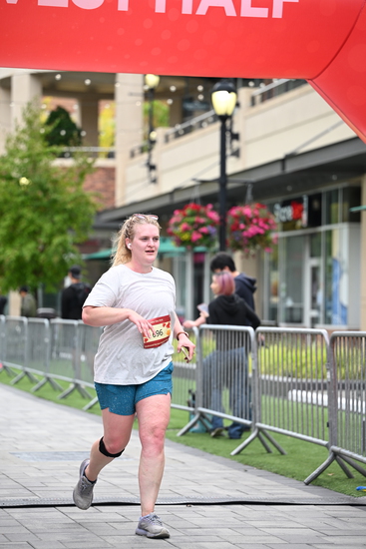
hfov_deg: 13.0
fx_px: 1600
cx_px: 183
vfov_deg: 19.5
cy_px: 274
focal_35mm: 105
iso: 640
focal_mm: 105
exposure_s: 1/2000
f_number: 2.8
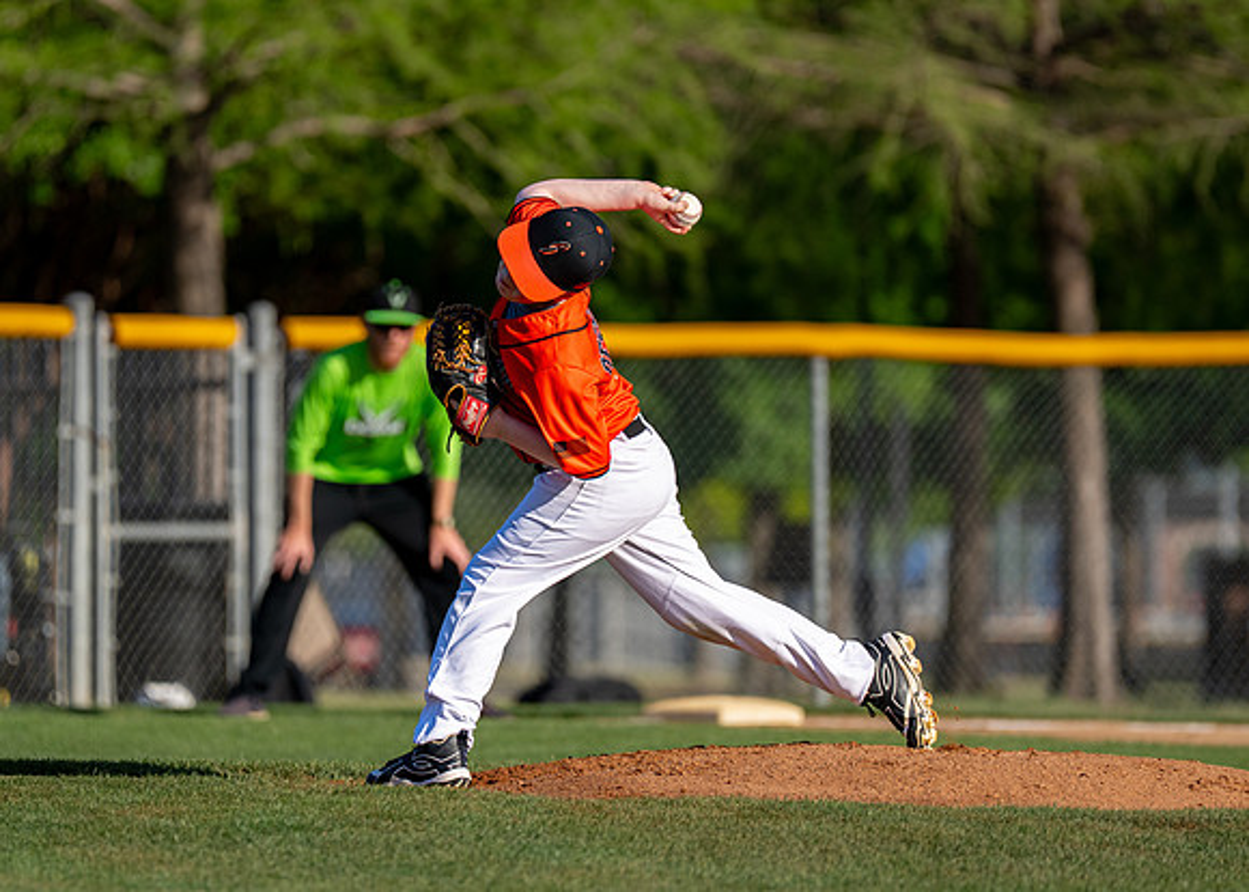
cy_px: 440
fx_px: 11794
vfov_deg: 4.3
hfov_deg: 6.1
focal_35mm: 333
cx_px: 581
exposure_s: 1/3200
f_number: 2.8
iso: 160
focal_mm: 200
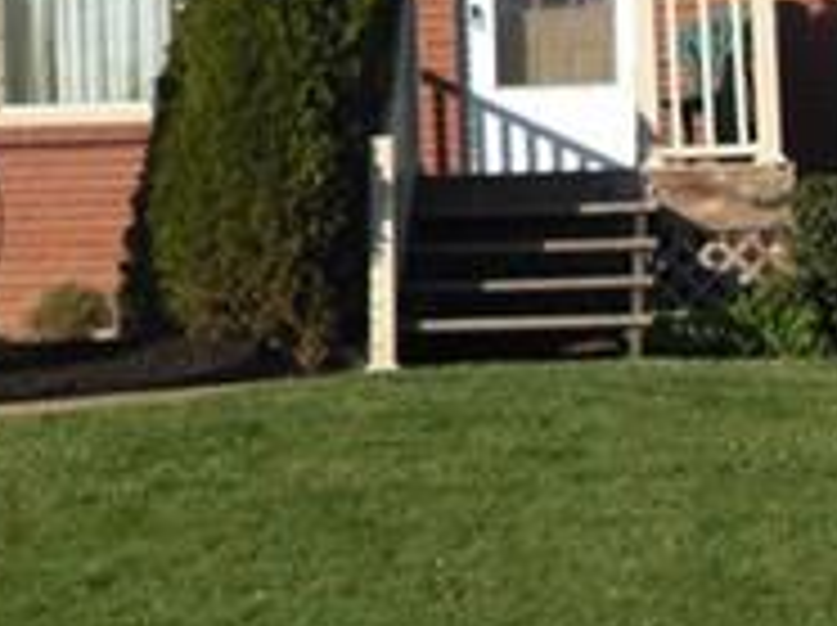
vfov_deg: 9.4
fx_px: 3743
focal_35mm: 155
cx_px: -212
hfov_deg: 12.4
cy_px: -158
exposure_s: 1/125
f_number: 7.9
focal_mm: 6.3
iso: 50
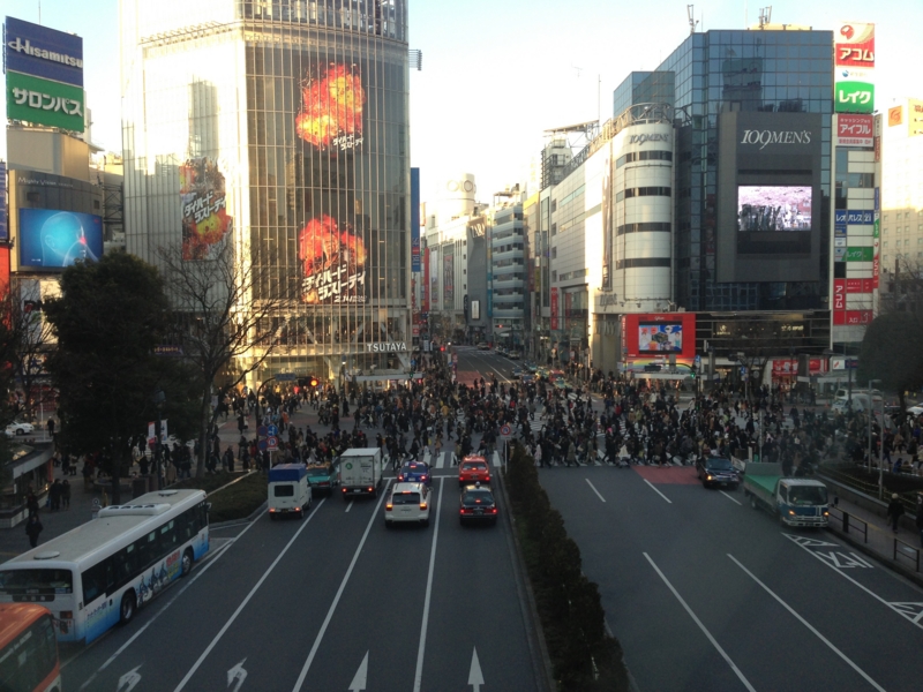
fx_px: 880
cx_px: 462
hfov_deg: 55.4
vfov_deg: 42.9
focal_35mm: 33
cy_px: 346
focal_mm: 4.13
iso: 50
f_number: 2.4
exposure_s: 1/204
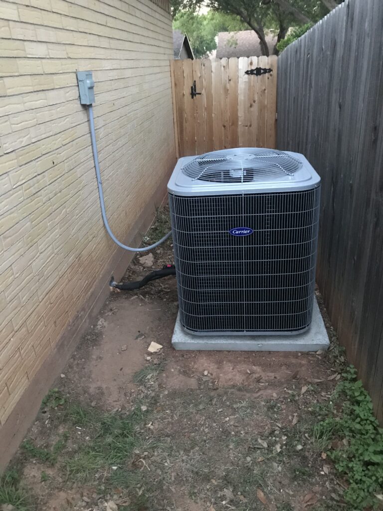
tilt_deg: -24.3
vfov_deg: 63.4
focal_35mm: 28
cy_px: 256
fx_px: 413
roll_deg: +3.0
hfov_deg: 49.7
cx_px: 192
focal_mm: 3.99
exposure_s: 1/4
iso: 100
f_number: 1.8
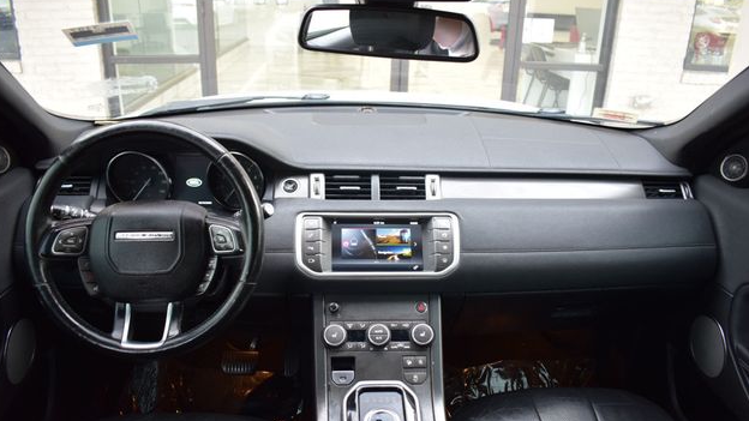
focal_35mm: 29
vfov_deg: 40.1
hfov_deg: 66.1
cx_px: 368
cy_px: 240
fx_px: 576
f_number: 3.5
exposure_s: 1/30
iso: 500
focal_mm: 18
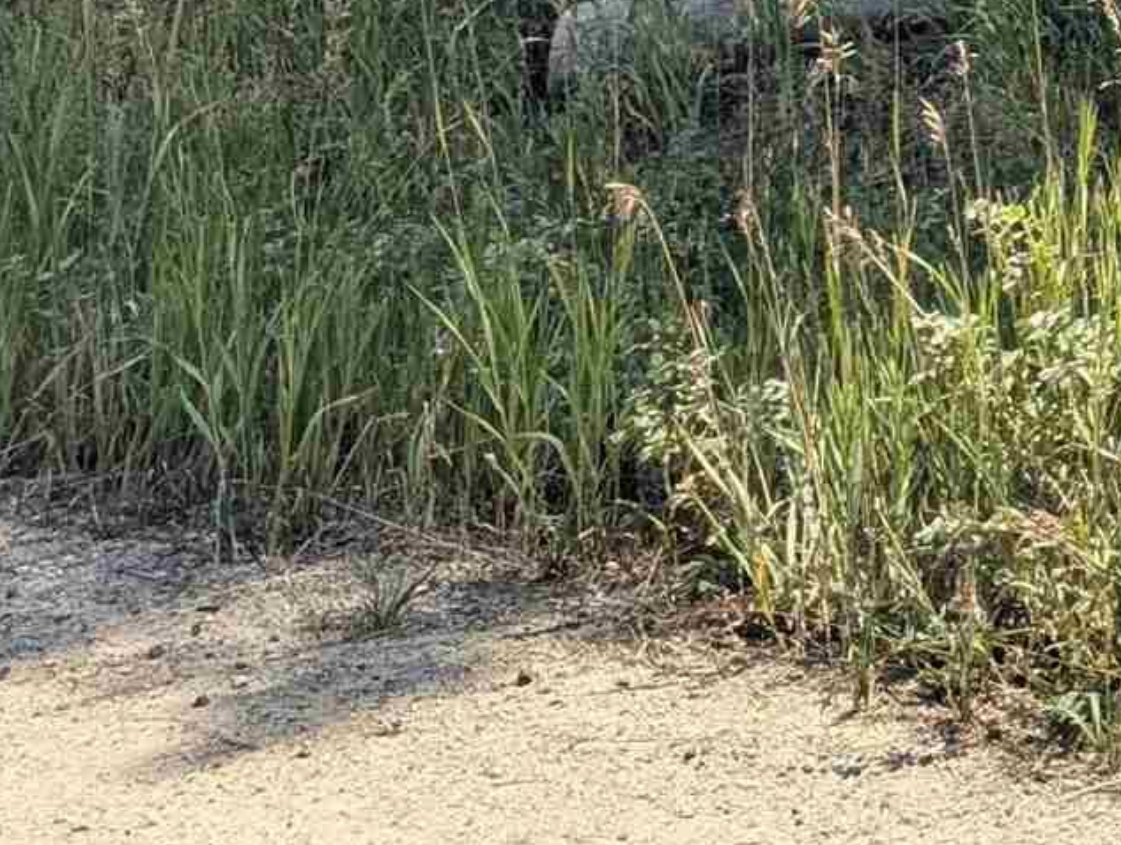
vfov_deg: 11.1
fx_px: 3763
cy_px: -1061
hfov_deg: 13.3
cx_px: 2550
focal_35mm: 116
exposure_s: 1/993
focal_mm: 6.81
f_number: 1.85
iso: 39
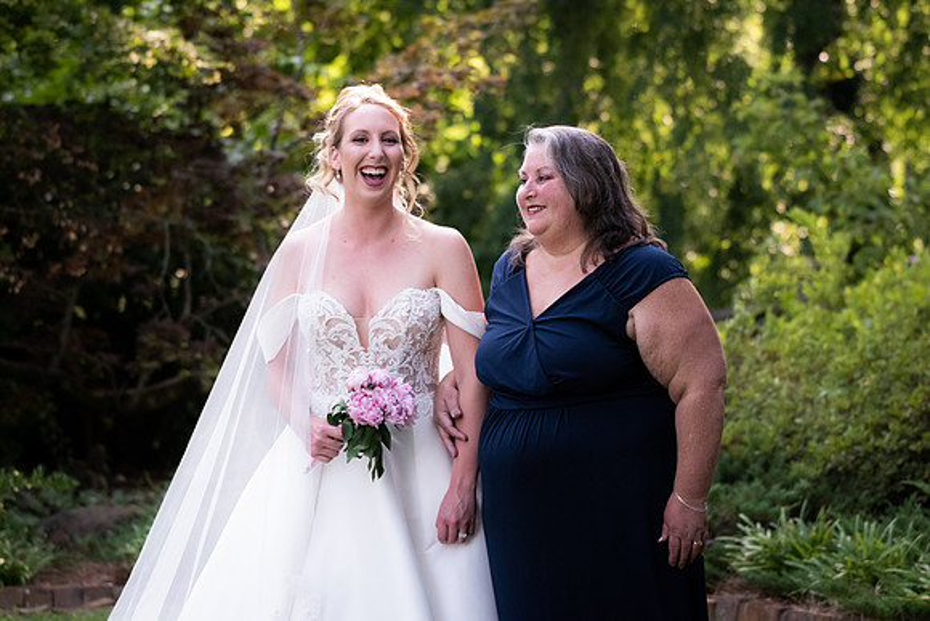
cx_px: 465
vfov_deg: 9.2
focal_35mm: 149
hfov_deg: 13.8
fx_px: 3850
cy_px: 245
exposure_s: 1/4000
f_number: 2.8
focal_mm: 82
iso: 2500
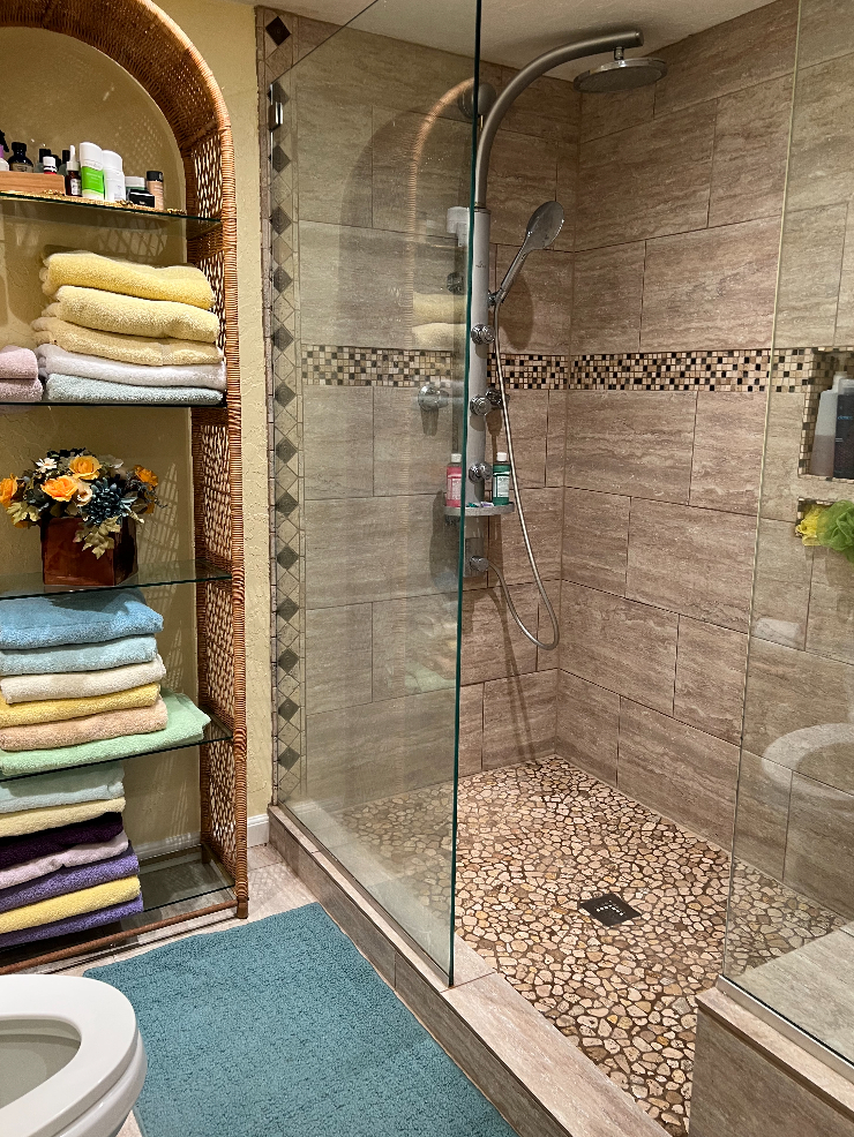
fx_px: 888
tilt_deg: -10.1
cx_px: 420
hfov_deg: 51.4
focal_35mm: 27
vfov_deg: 65.3
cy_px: 555
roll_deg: -0.9
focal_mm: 5.7
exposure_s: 1/60
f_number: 1.5
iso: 100
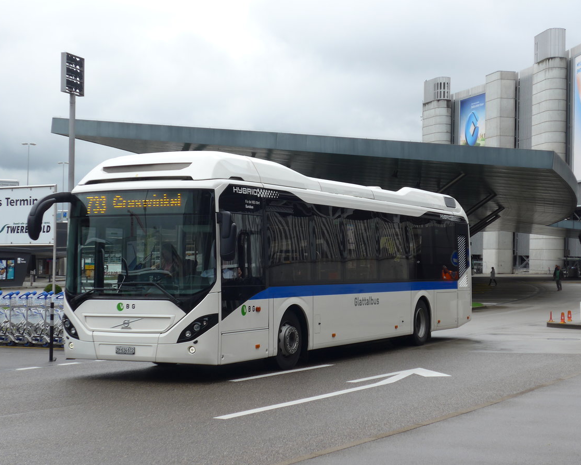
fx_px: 1118
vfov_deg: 23.5
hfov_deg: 29.1
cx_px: 280
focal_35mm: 65
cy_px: 232
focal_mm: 12.7
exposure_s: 1/640
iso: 80
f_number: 3.7
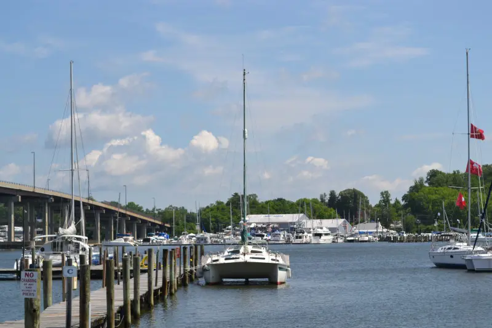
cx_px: 246
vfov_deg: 16.5
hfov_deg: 24.6
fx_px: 1127
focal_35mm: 82
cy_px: 164
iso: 100
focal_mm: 55
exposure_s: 1/320
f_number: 9
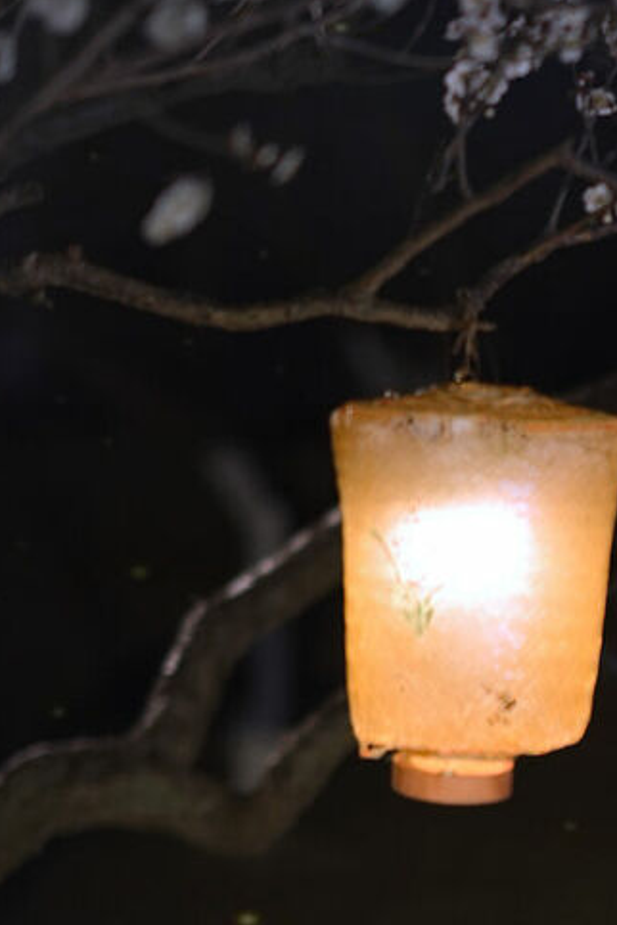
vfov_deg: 7.4
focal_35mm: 277
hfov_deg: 4.9
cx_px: 998
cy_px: 840
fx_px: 7121
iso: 200
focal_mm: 85
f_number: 1.4
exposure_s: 1/125
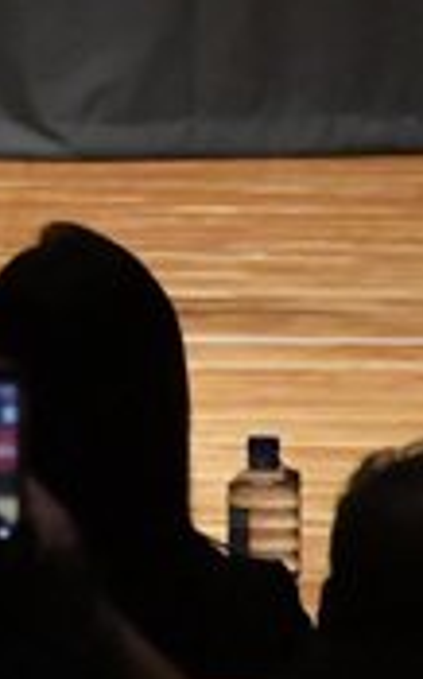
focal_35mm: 1150
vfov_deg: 1.8
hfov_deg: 1.1
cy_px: -291
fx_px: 21264
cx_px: -650
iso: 12800
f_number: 5.6
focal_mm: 170
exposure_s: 1/400
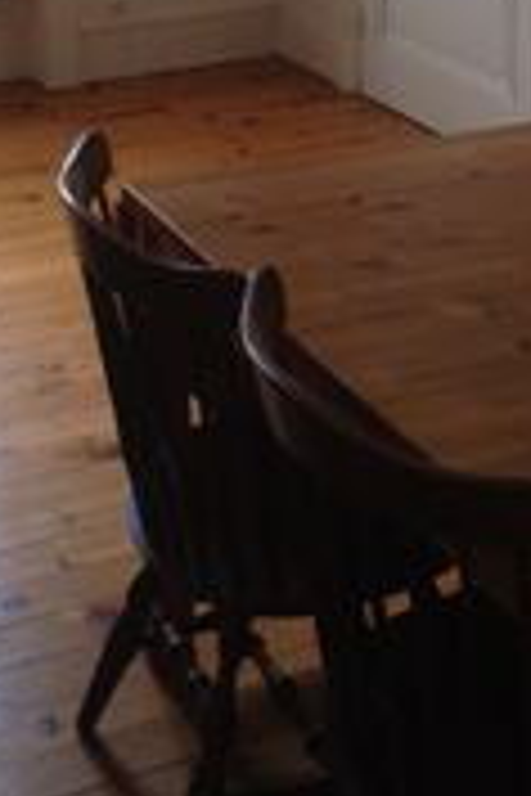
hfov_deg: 15.4
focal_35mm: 88
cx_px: 117
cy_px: -151
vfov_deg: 21.5
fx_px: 1947
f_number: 2.4
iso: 64
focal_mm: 4.28
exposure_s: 1/120
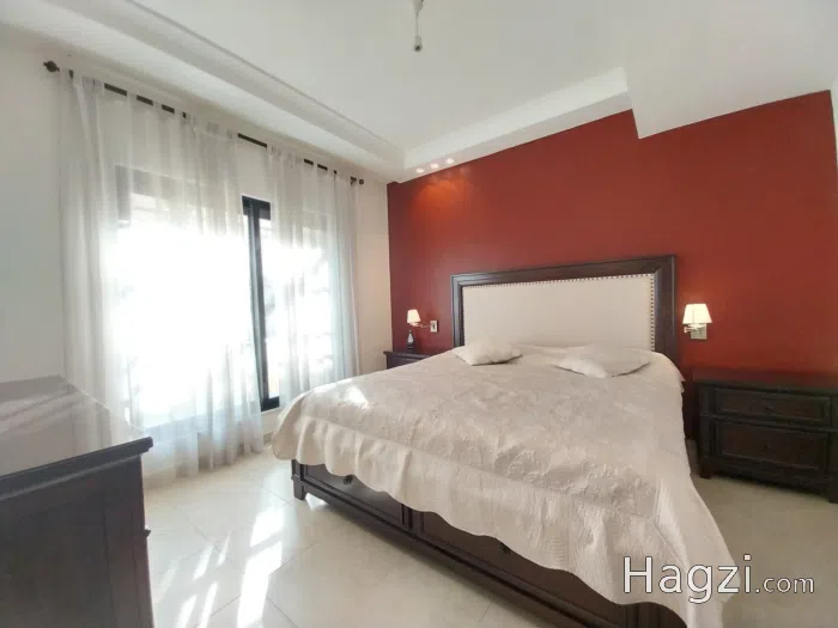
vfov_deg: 89.9
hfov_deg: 106.2
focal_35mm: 13
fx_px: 315
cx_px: 419
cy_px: 314
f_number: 2.2
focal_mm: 1.3
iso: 125
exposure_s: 1/50
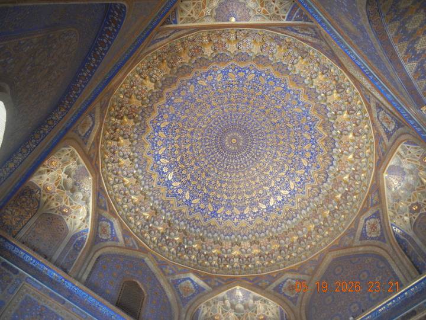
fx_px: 369
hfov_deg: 60.0
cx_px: 213
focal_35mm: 30
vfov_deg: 46.8
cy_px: 160
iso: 400
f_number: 3.5
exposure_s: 1/20.1
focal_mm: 5.4
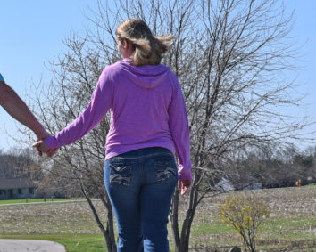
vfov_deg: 11.3
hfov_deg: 13.6
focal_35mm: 136
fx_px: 1272
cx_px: -116
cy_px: 169
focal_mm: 50
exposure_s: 1/250
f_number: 8
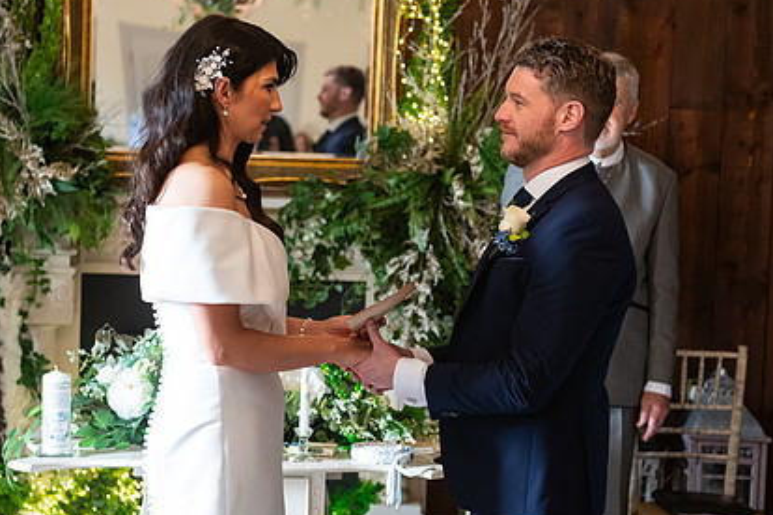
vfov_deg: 14.0
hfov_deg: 20.8
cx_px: 407
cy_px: 258
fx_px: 2104
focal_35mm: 98
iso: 1000
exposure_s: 1/160
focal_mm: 70
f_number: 3.5
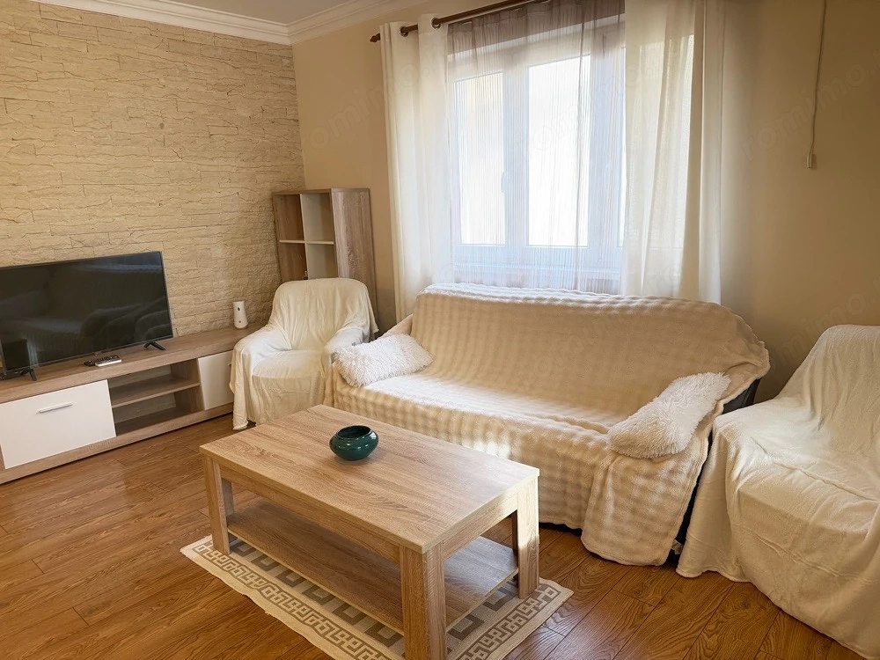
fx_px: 610
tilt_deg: -12.5
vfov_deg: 56.8
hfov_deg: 71.6
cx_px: 440
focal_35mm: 24
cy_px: 330
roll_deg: +2.1
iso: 320
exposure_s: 1/50
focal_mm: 6.76
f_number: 1.78
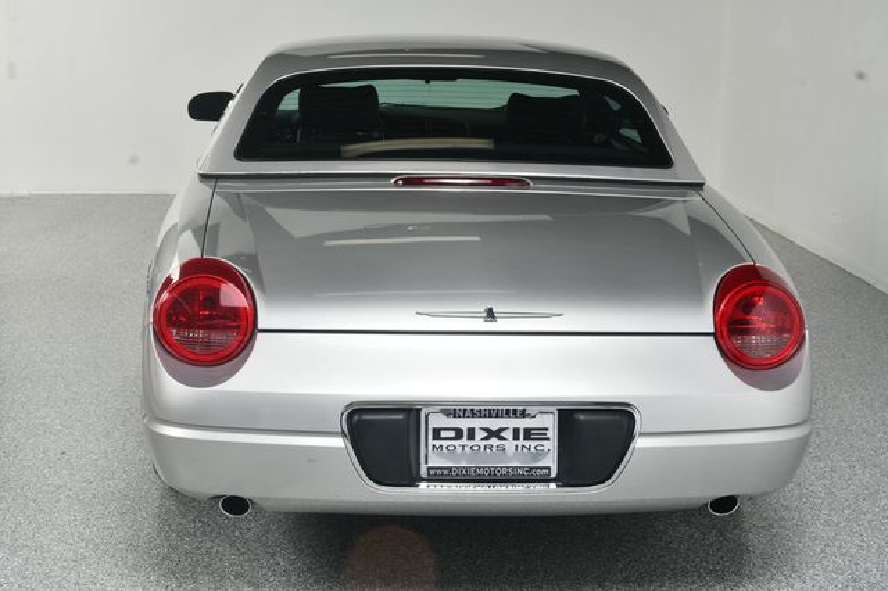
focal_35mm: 51
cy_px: 296
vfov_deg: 26.5
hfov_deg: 38.9
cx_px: 444
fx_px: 1257
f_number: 11
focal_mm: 34
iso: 100
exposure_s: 1/160
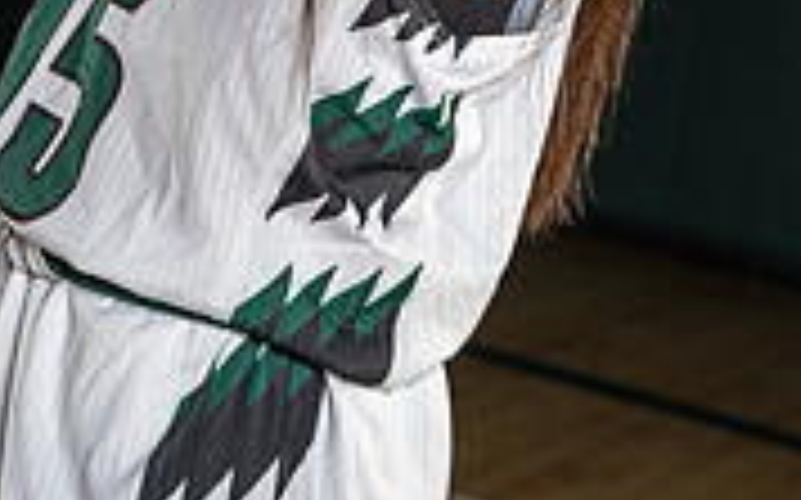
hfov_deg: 17.2
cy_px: -491
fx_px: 2640
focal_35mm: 121
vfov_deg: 10.0
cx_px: 266
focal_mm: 47
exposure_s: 1/250
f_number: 7.1
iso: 320
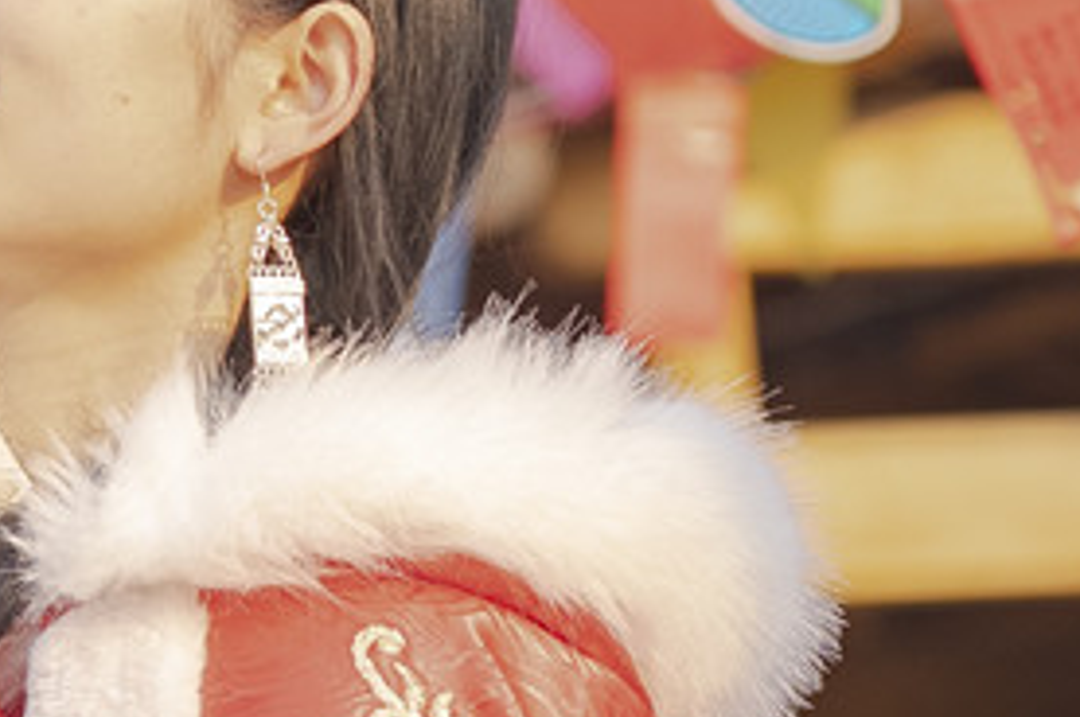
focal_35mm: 405
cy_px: 162
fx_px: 12136
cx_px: -94
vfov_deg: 3.4
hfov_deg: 5.1
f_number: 4
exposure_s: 1/500
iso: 200
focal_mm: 87
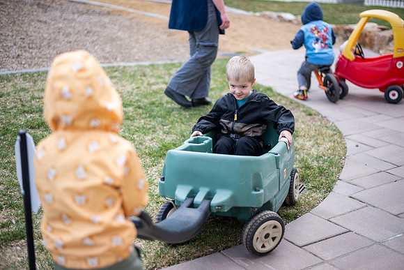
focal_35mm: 50
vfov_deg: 27.0
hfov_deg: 39.6
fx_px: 561
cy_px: 135
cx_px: 202
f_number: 2
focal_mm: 50
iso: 100
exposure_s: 1/1600
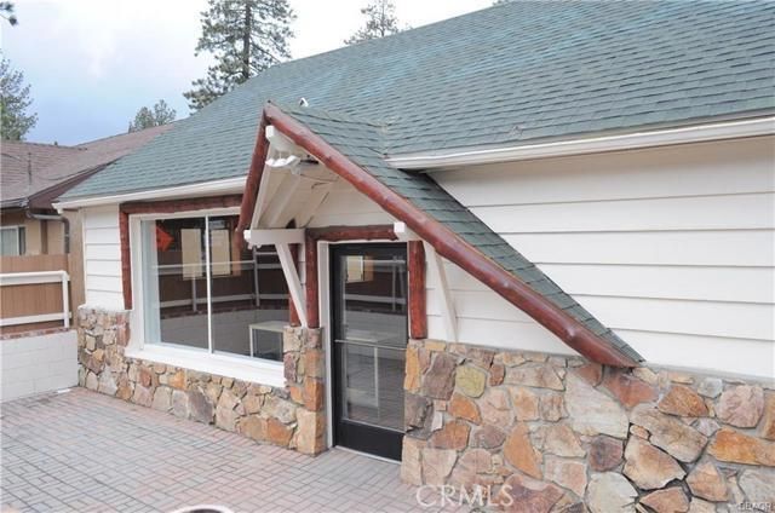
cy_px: 256
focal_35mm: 27
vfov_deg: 47.7
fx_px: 580
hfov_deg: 67.5
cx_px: 388
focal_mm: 18
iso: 200
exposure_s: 1/160
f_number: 6.3
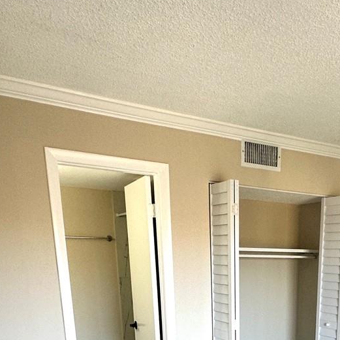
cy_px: 361
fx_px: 422
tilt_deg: -13.1
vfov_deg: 37.7
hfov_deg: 41.9
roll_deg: -0.9
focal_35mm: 38
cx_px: 273
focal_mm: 2.22
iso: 100
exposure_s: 1/120
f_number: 2.2
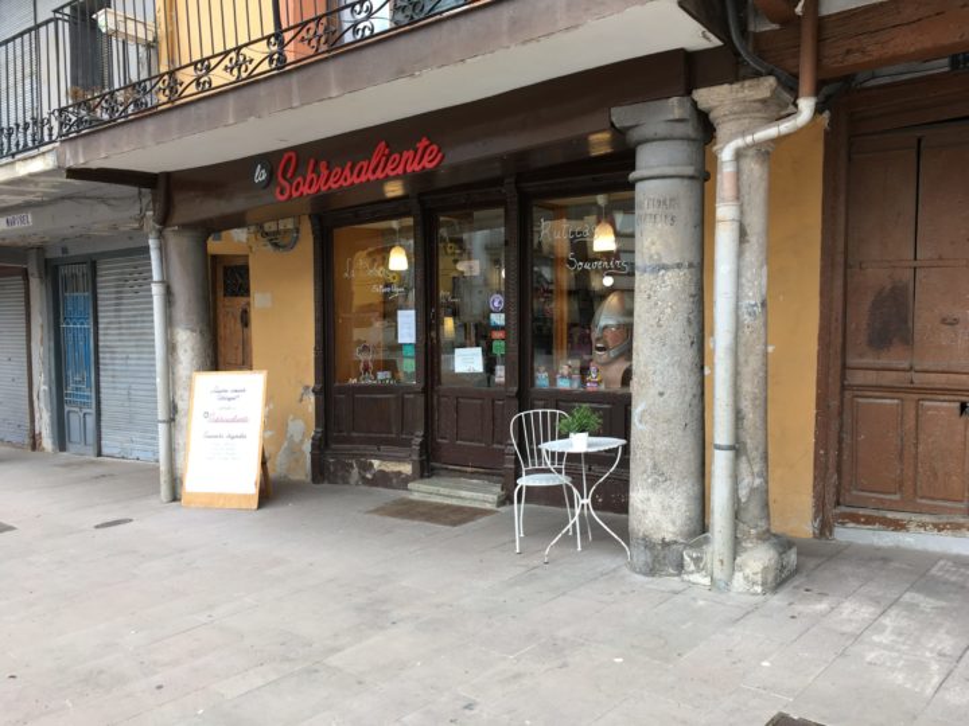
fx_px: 812
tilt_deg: -3.1
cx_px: 484
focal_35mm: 29
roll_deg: -0.6
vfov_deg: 48.2
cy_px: 363
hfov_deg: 61.7
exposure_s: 1/50
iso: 25
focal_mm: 4.15
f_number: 2.2
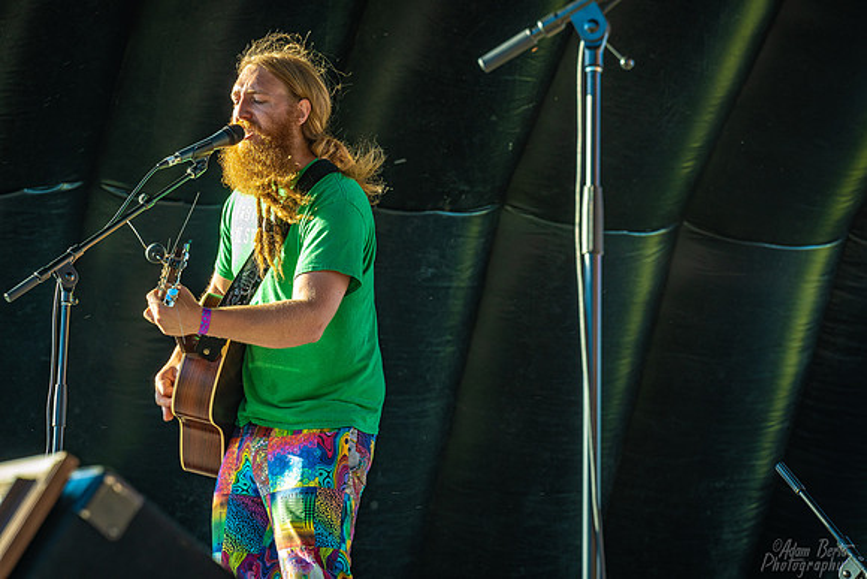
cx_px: 499
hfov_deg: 23.5
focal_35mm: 86
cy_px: 246
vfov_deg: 15.8
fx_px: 2080
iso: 250
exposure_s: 1/250
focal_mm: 75
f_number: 5.6
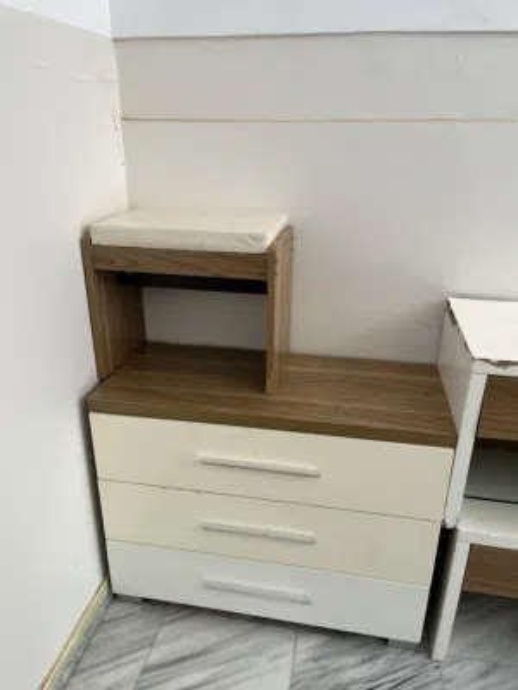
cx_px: 259
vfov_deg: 67.3
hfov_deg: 53.1
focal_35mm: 26
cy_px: 345
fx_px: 519
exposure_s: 1/121
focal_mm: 5.1
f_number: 1.6
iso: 64
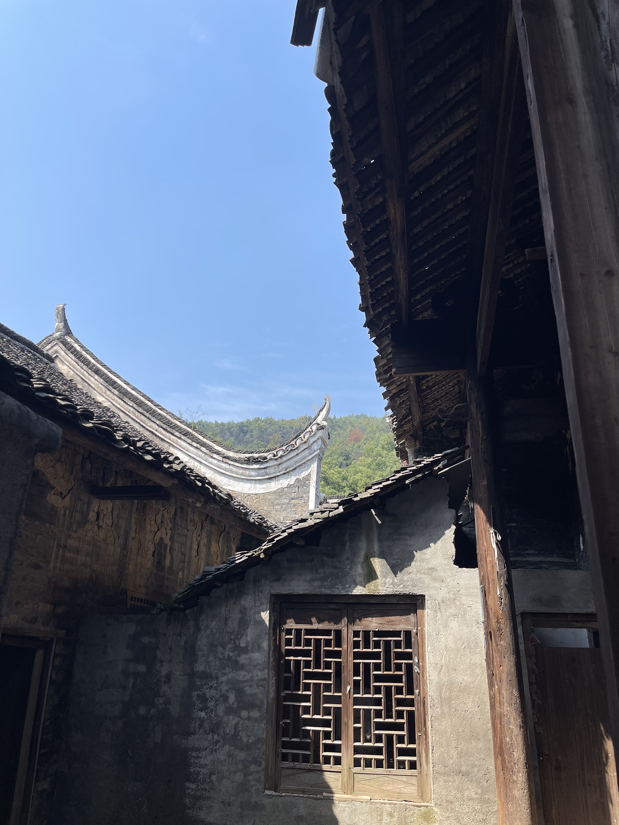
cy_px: 412
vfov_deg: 67.3
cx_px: 310
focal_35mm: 26
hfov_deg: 53.1
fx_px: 620
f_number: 1.6
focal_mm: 5.1
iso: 32
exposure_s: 1/2247
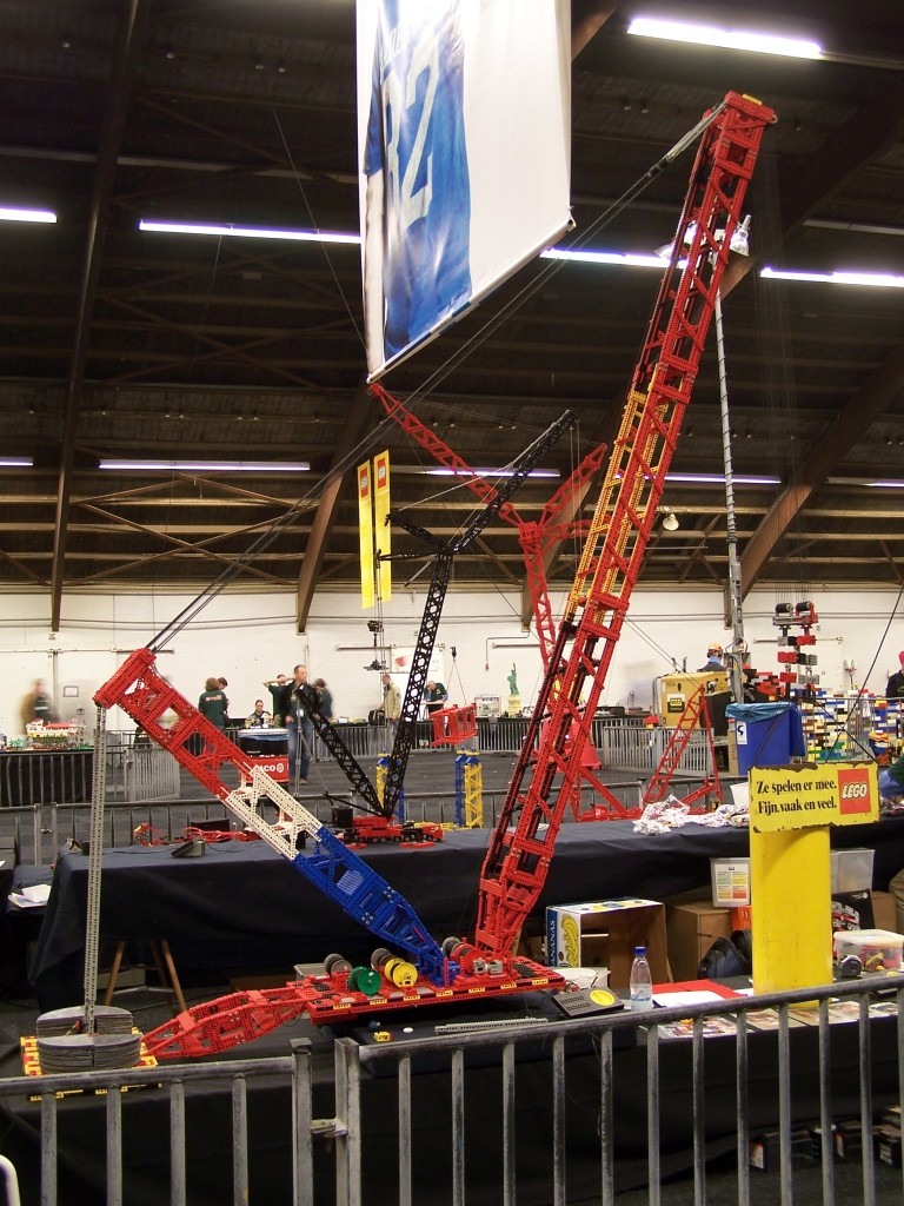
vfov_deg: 46.8
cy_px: 603
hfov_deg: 36.0
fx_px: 1393
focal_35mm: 40
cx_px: 452
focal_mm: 6.7
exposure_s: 1/2
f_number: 2.8
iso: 80
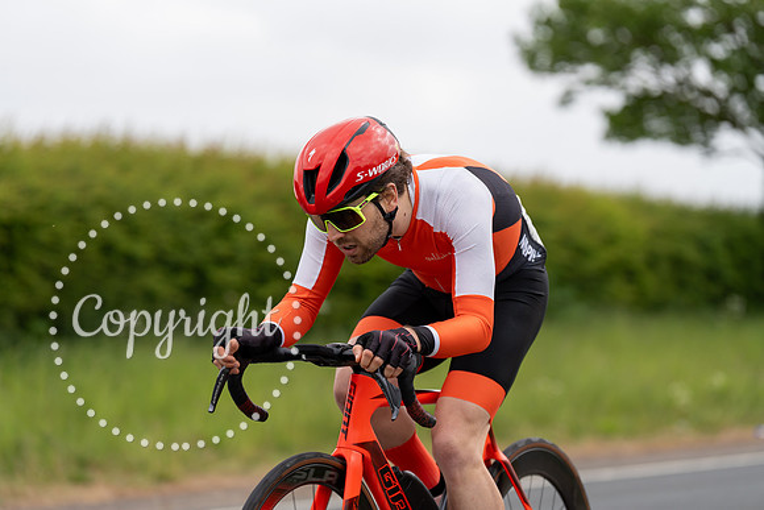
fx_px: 2738
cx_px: 382
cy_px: 255
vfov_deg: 10.6
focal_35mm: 129
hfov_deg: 15.9
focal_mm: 129
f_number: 3.2
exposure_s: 1/1250
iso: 160
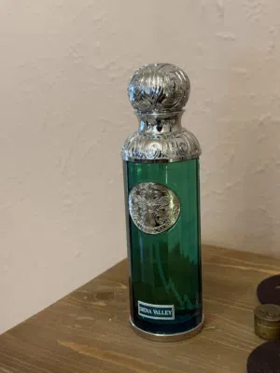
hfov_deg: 30.3
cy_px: 186
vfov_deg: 39.7
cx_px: 140
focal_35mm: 48
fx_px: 518
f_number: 1.78
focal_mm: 6.76
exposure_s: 1/33
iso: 250
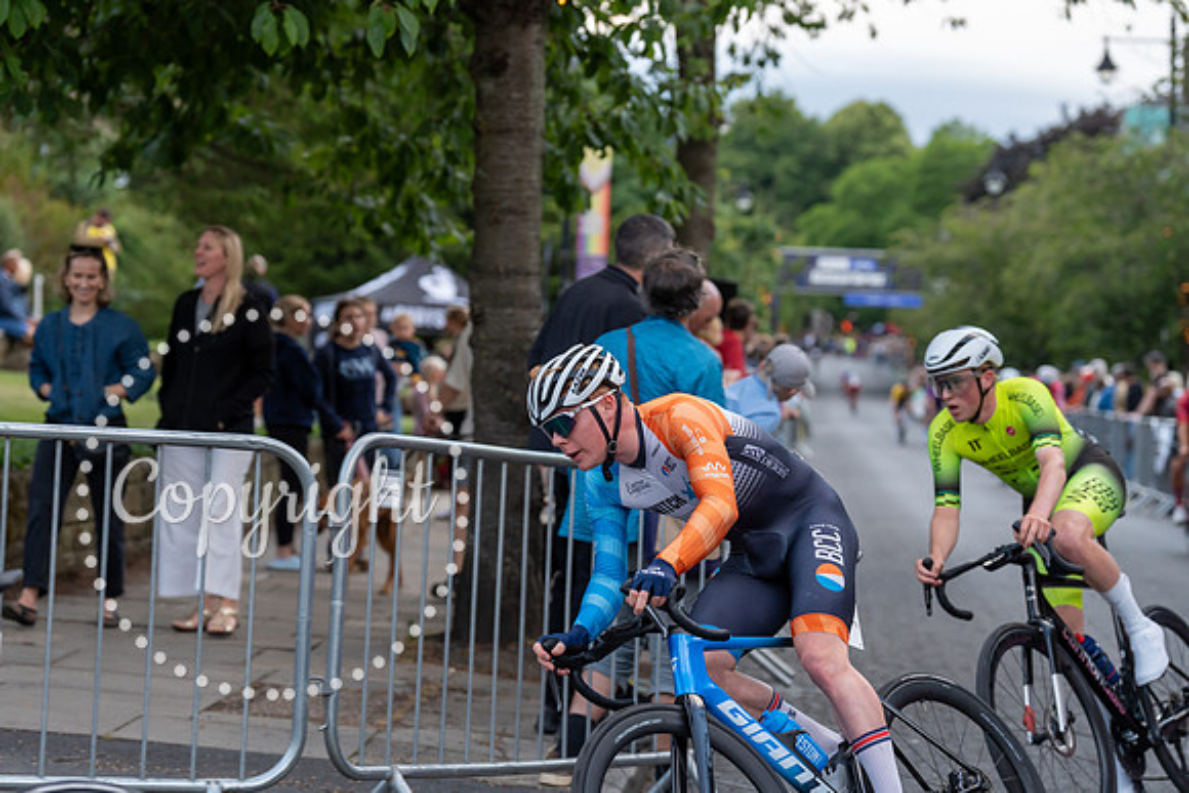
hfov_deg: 21.5
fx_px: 3138
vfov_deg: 14.4
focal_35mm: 95
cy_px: 396
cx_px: 594
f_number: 3.5
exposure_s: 1/800
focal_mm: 95
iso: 1250
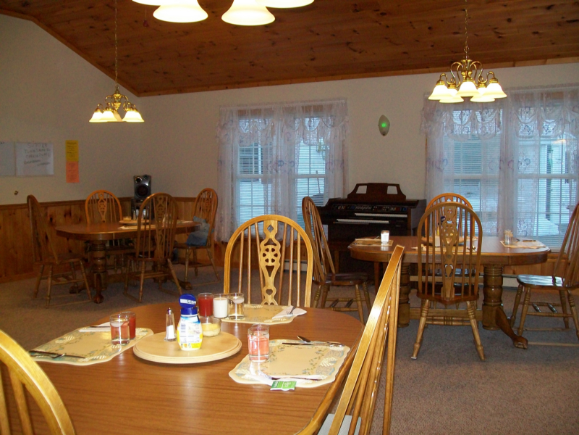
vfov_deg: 39.7
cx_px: 290
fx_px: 602
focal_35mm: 36
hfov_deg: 51.4
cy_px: 218
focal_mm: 6
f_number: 2.7
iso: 160
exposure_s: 1/60
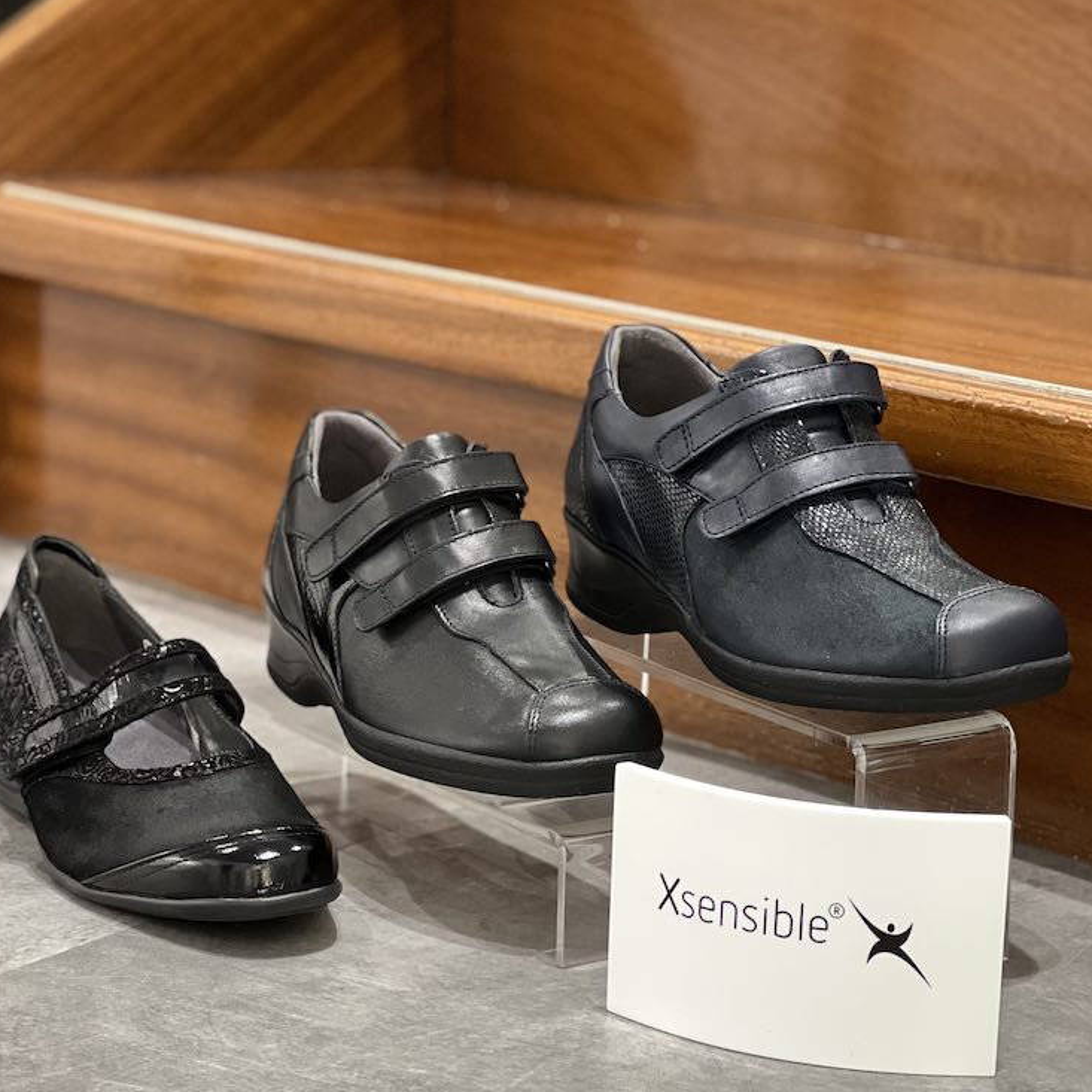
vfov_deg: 17.5
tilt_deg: -13.7
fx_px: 3533
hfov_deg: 17.6
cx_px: 533
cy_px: 695
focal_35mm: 99
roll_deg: -1.9
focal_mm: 9
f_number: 2.8
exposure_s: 1/20
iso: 400
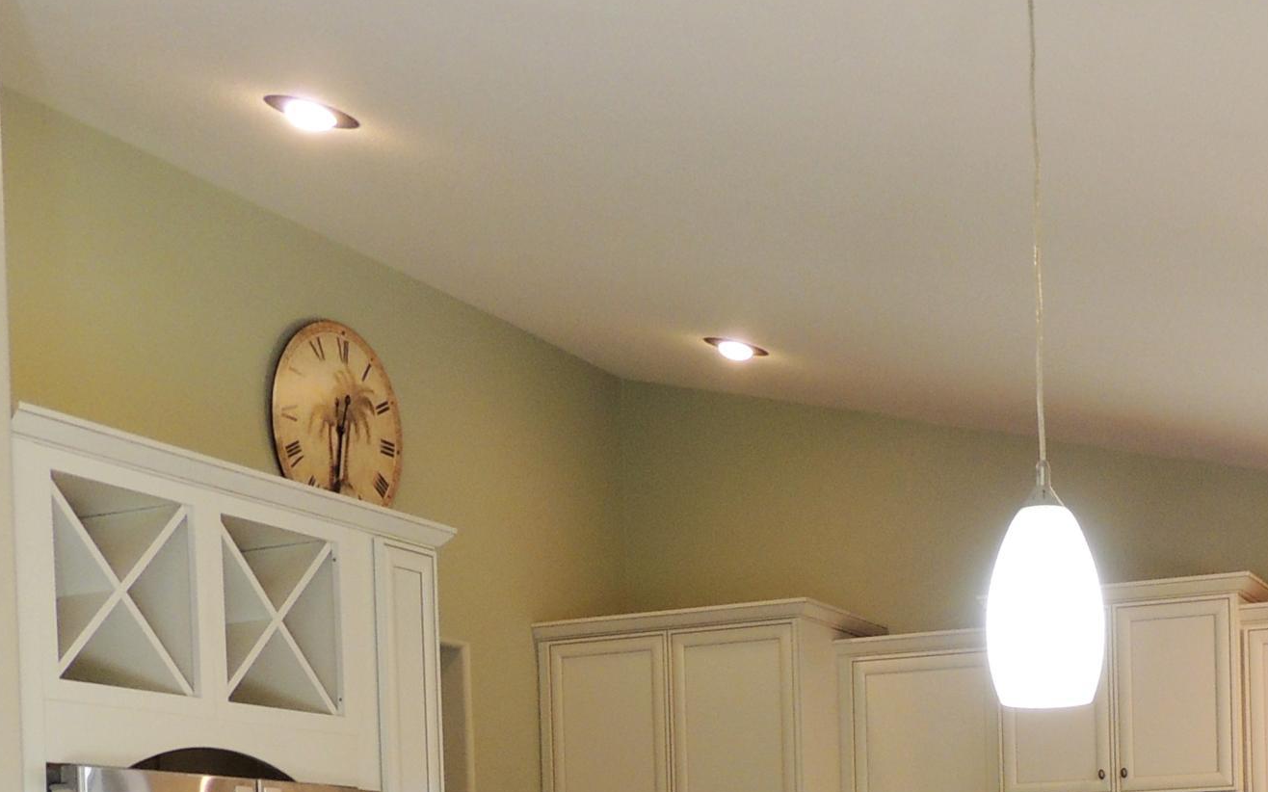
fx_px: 2004
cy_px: 1011
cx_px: 862
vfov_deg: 20.5
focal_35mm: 58
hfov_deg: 34.7
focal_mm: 4.3
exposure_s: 1/30
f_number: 3
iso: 220
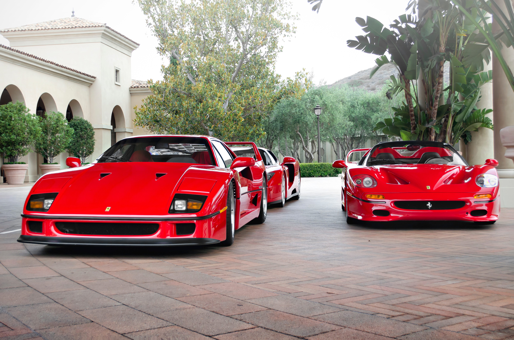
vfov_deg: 29.7
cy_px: 170
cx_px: 257
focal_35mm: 45
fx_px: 641
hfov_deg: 43.7
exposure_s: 1/80
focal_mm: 30
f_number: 5.6
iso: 500
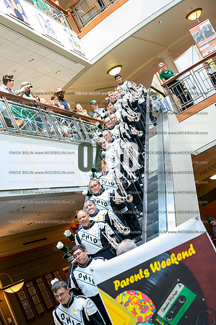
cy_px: 162
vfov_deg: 36.9
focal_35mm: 54
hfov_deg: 25.0
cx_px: 108
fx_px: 487
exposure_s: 1/800
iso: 3200
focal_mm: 54
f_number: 4
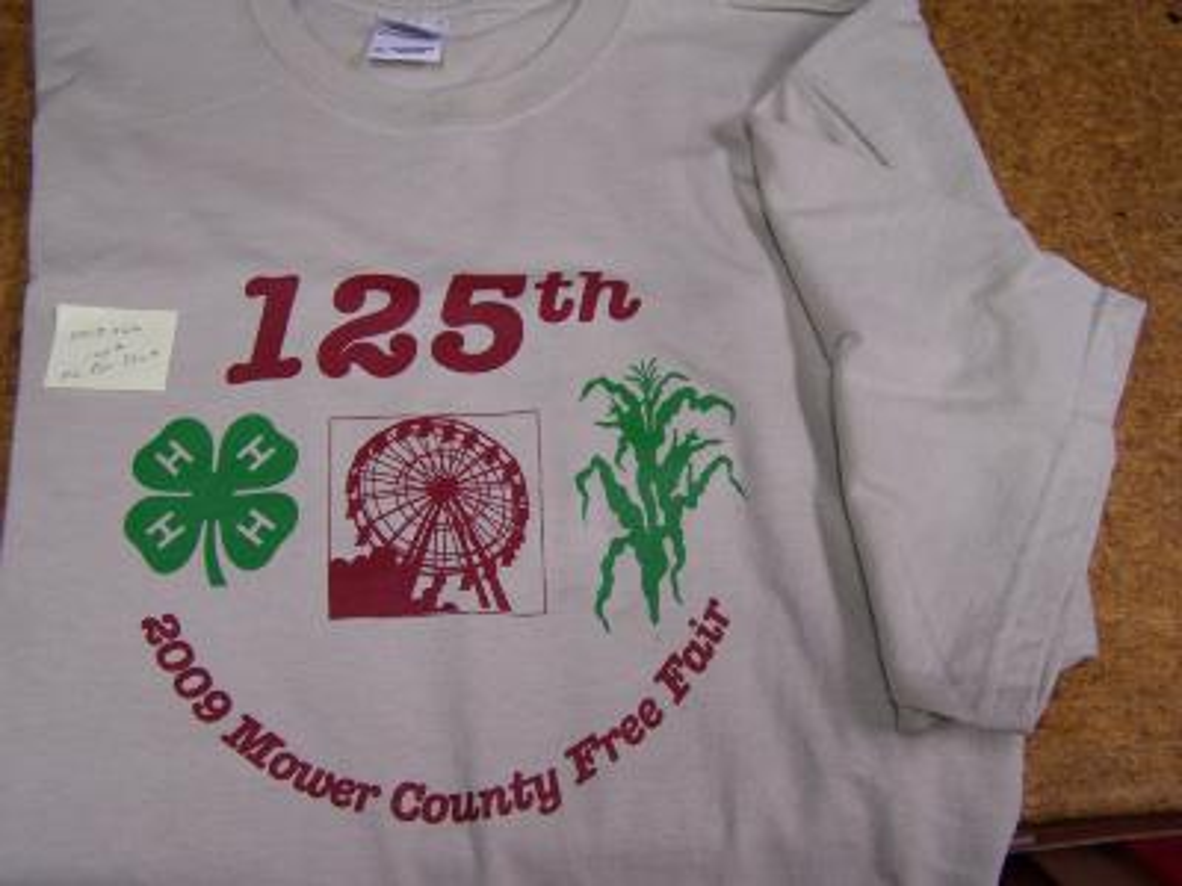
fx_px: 1298
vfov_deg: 37.7
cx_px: 591
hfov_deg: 49.0
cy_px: 443
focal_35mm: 38
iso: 100
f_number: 2.8
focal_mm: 6.3
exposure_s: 1/30
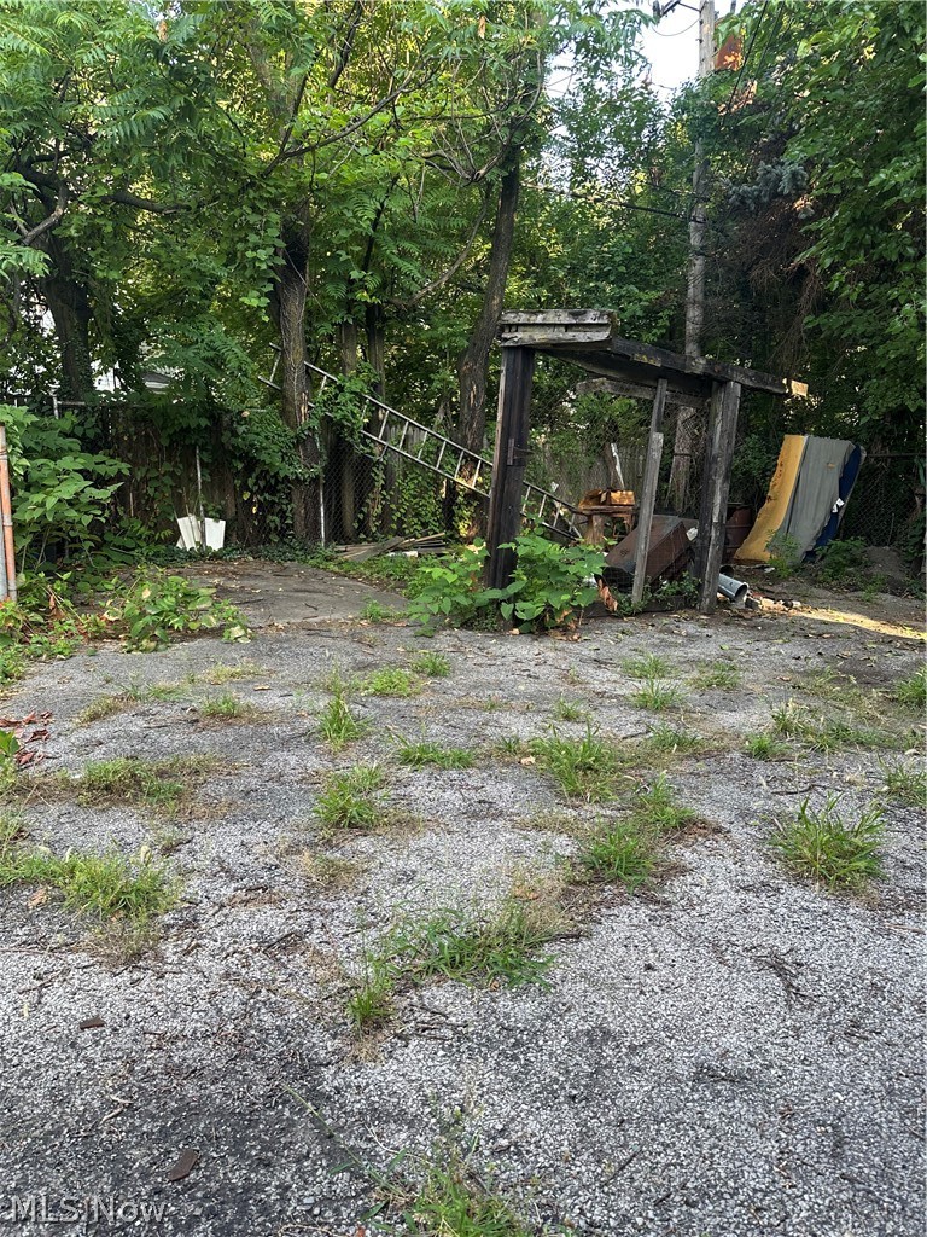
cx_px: 464
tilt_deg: -9.1
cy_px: 618
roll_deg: -3.6
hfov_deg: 56.8
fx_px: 857
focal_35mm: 24
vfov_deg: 71.6
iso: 64
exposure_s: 1/123
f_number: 1.78
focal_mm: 6.86
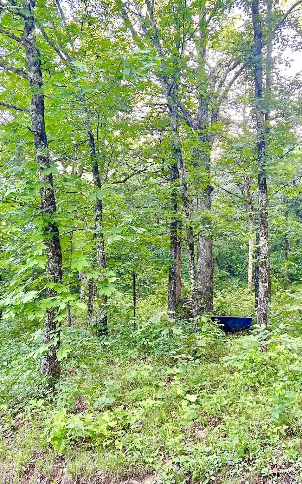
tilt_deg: +10.1
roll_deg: -2.7
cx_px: 174
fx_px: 487
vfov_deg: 52.8
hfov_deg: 34.4
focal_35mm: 37
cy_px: 241
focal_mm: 5.7
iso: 125
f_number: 1.5
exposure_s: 1/78
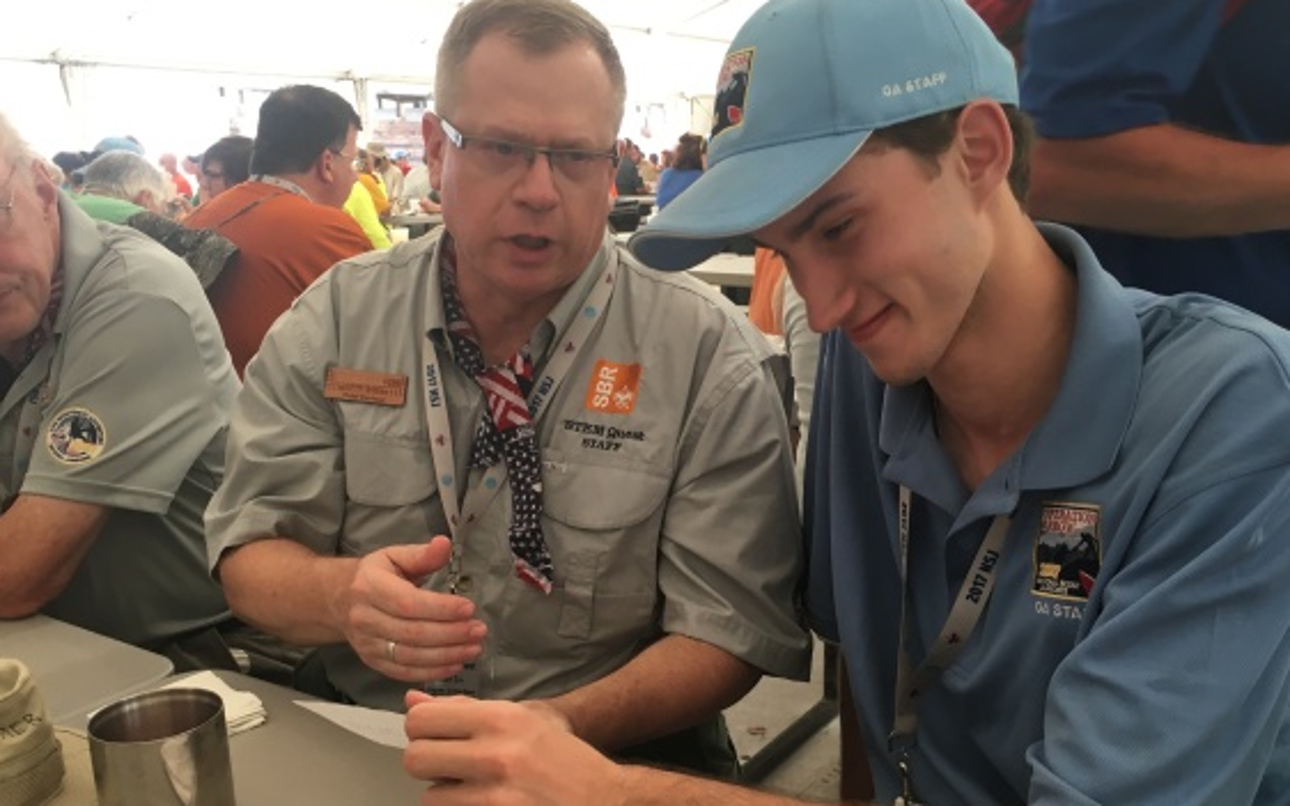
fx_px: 1230
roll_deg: +0.2
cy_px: 468
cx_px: 647
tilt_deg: -14.9
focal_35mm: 35
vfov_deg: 36.2
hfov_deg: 55.3
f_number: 2.2
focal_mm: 4.15
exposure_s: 1/30
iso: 25
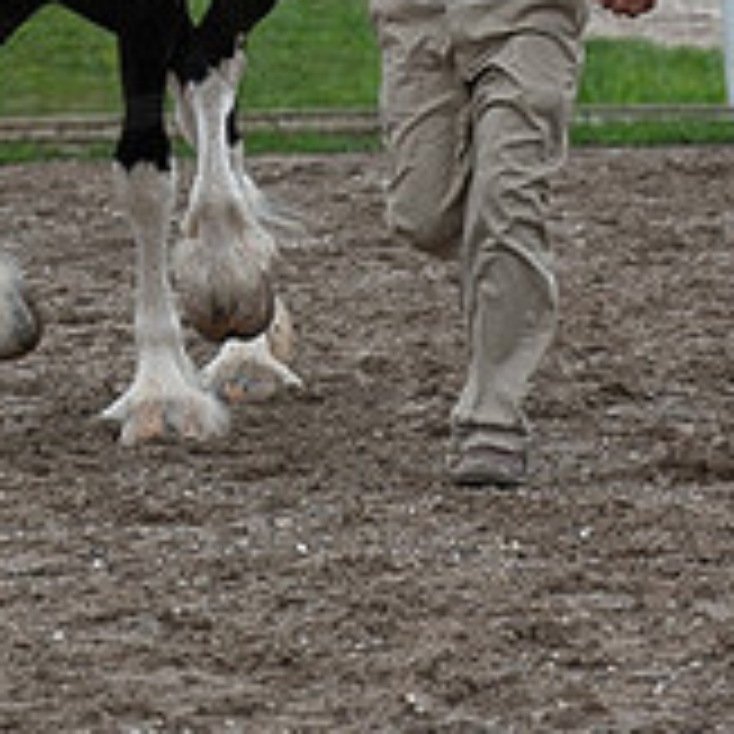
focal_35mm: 468
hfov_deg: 3.7
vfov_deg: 3.7
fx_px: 11227
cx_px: 79
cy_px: -126
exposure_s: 1/1250
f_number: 5.6
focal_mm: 200
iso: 900
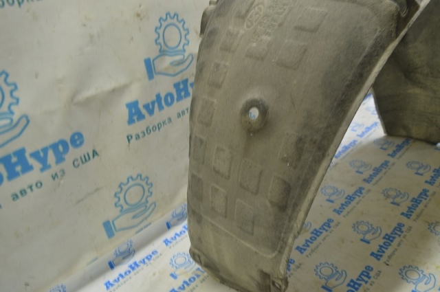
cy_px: 146
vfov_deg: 43.5
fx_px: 366
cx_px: 220
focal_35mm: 30
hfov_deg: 62.0
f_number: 5.6
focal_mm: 20
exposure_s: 1/20
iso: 400
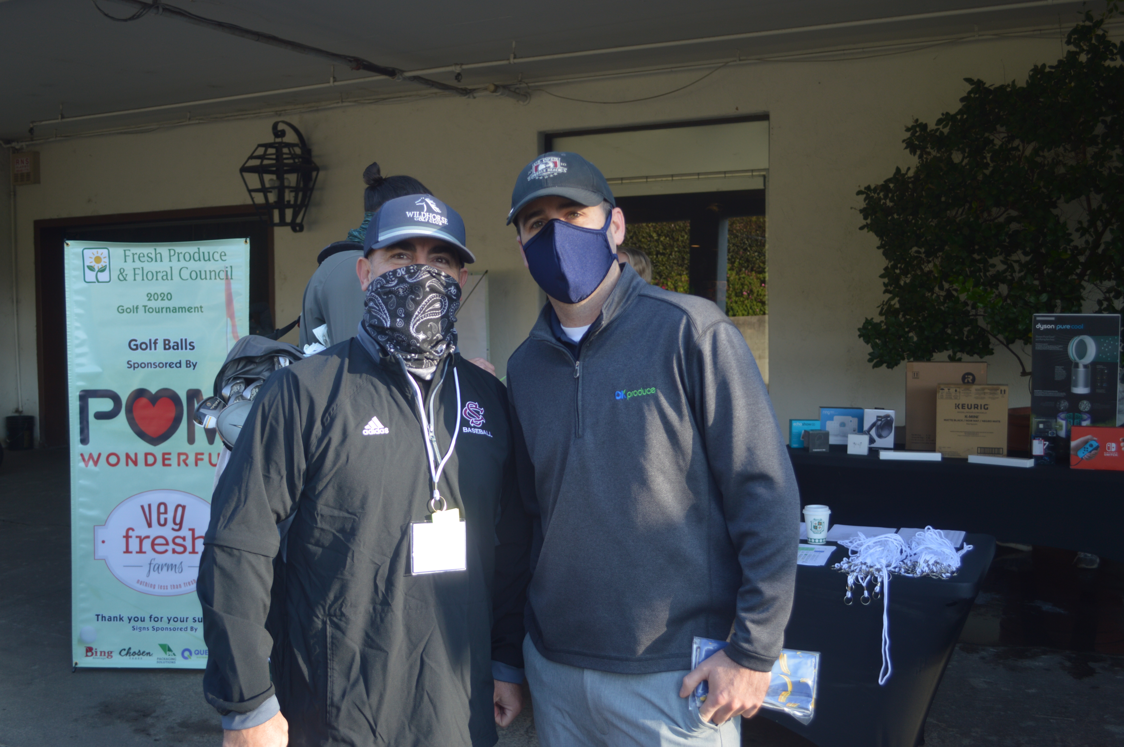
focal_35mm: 36
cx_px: 562
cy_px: 374
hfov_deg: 53.2
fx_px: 1123
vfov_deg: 36.8
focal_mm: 24
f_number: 4
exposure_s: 1/125
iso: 100
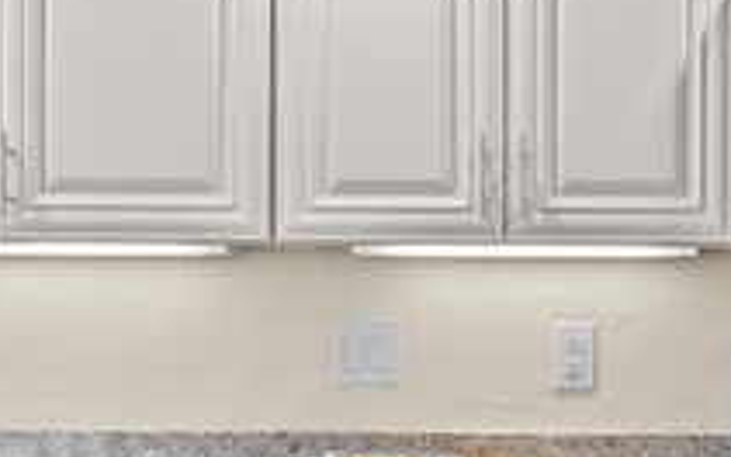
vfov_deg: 15.5
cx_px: 755
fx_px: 1674
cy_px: 315
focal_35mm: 84
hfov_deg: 23.5
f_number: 11
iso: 640
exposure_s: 1/5
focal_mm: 16
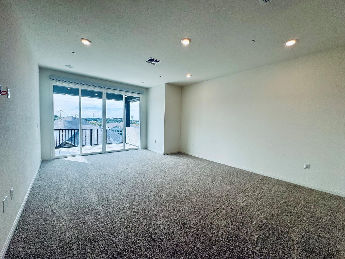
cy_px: 130
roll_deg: -1.8
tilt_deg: -3.6
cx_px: 172
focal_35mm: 14
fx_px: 140
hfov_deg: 102.1
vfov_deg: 85.7
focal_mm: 2.22
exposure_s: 1/266
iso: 40
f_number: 2.2
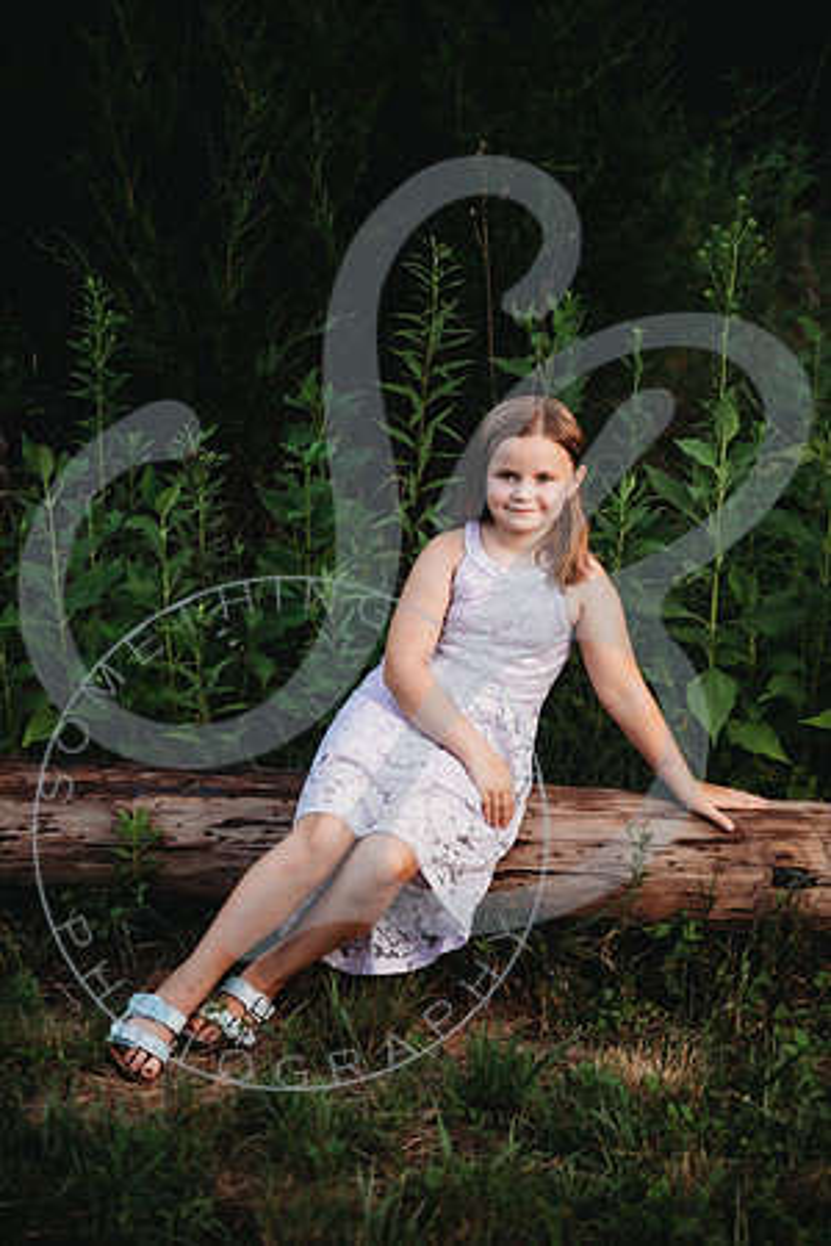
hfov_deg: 24.2
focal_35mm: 56
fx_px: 1939
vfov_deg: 35.6
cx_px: 416
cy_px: 623
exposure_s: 1/400
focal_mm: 56
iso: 160
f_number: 2.8
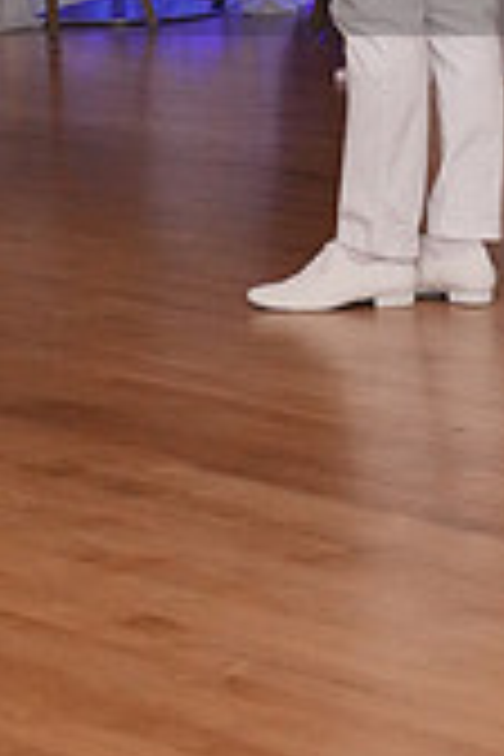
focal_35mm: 211
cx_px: -70
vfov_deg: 9.6
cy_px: -112
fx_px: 4431
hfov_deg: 6.5
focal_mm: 61
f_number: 5.6
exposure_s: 1/250
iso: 5000
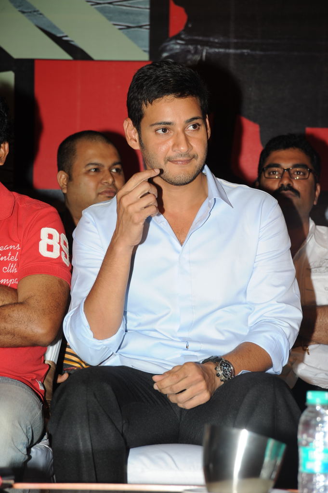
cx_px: 164
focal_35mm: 120
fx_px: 1643
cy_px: 246
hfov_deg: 11.4
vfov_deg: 17.1
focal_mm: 120
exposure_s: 1/125
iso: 320
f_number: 7.1
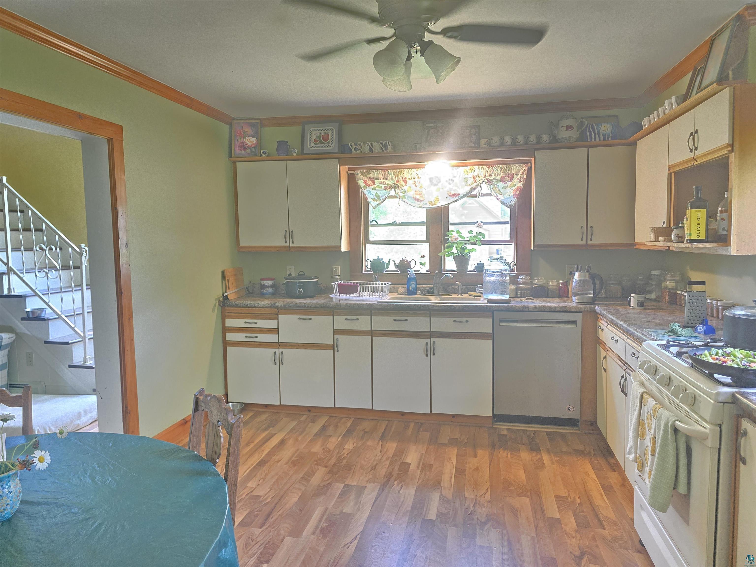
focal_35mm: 23
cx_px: 378
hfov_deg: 73.9
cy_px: 284
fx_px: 502
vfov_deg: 58.9
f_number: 1.7
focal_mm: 6.3
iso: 1600
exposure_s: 1/60
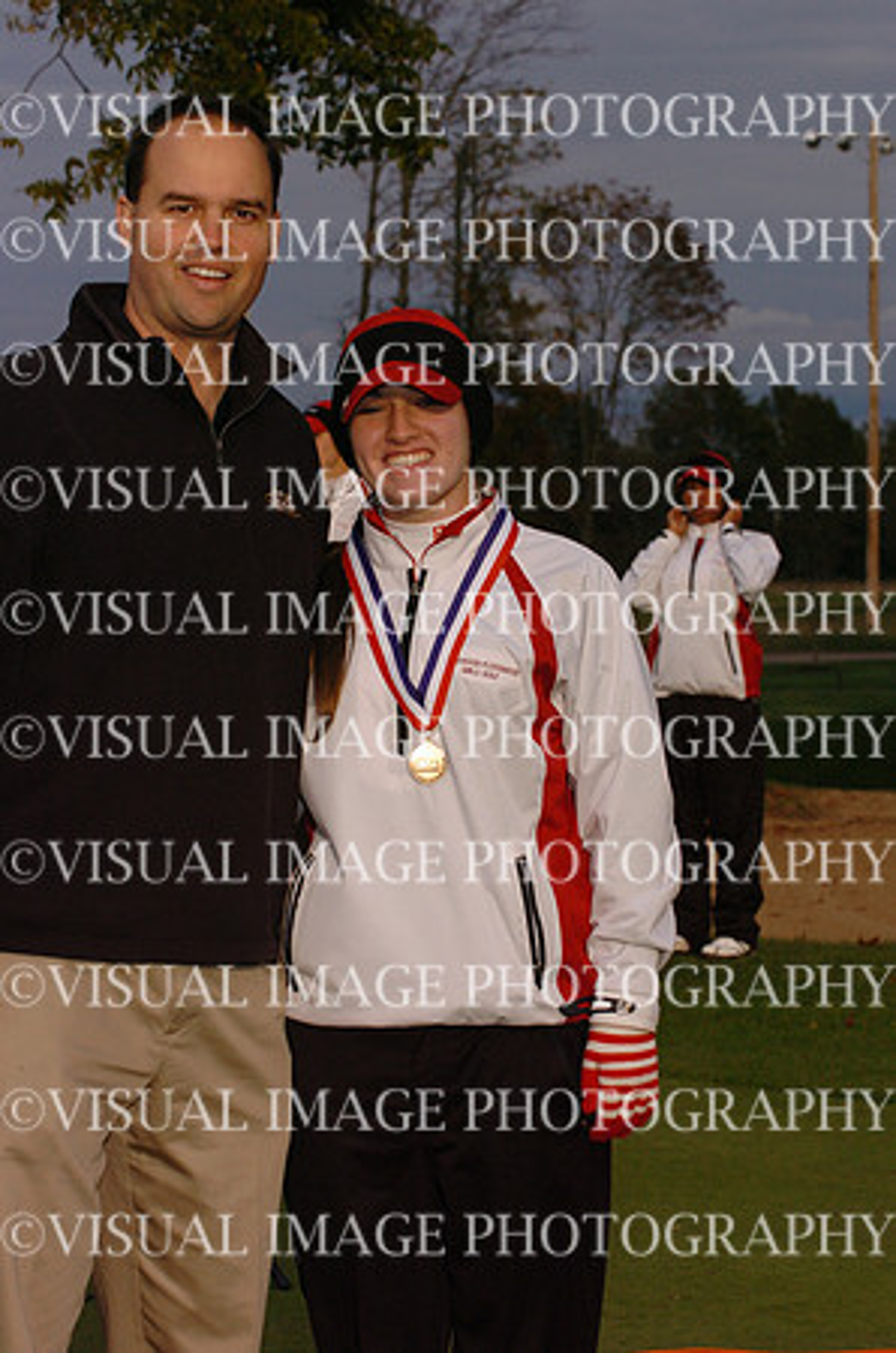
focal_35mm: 135
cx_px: 448
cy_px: 676
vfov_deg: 15.2
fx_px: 5063
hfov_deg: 10.1
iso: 400
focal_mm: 90
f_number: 11
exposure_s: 1/250
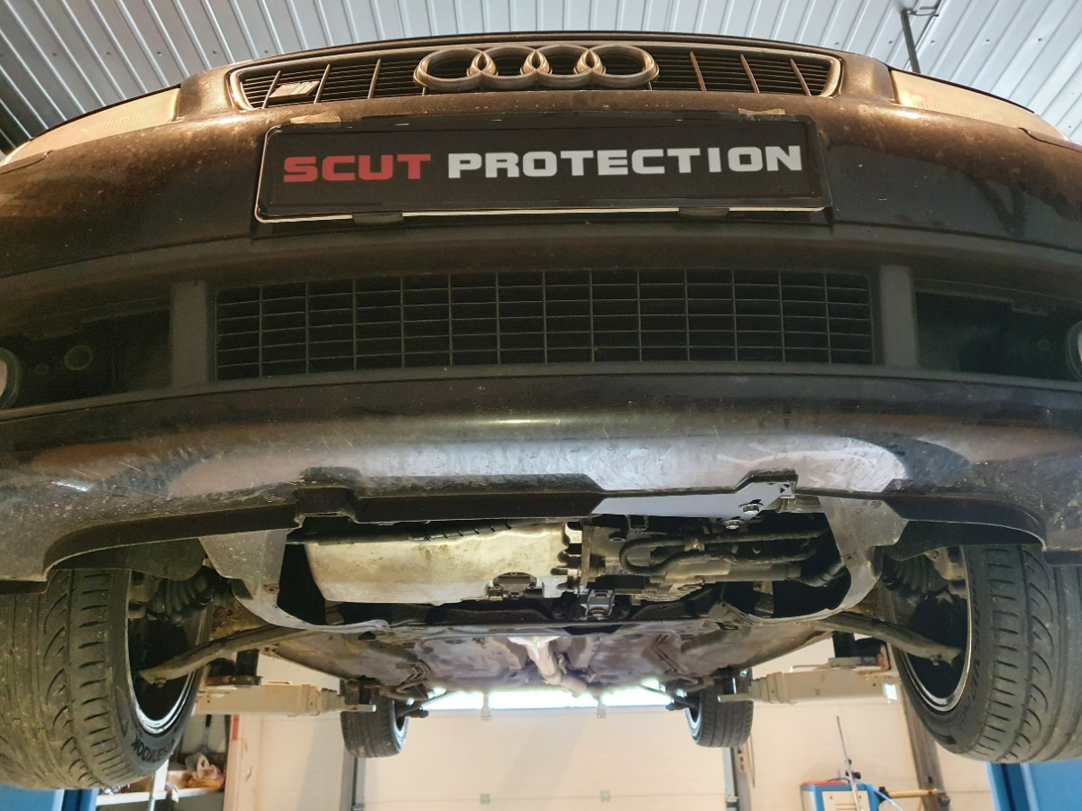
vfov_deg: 53.1
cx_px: 541
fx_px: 813
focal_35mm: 26
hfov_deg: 67.3
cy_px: 406
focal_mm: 4.32
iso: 800
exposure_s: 1/50
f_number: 1.5
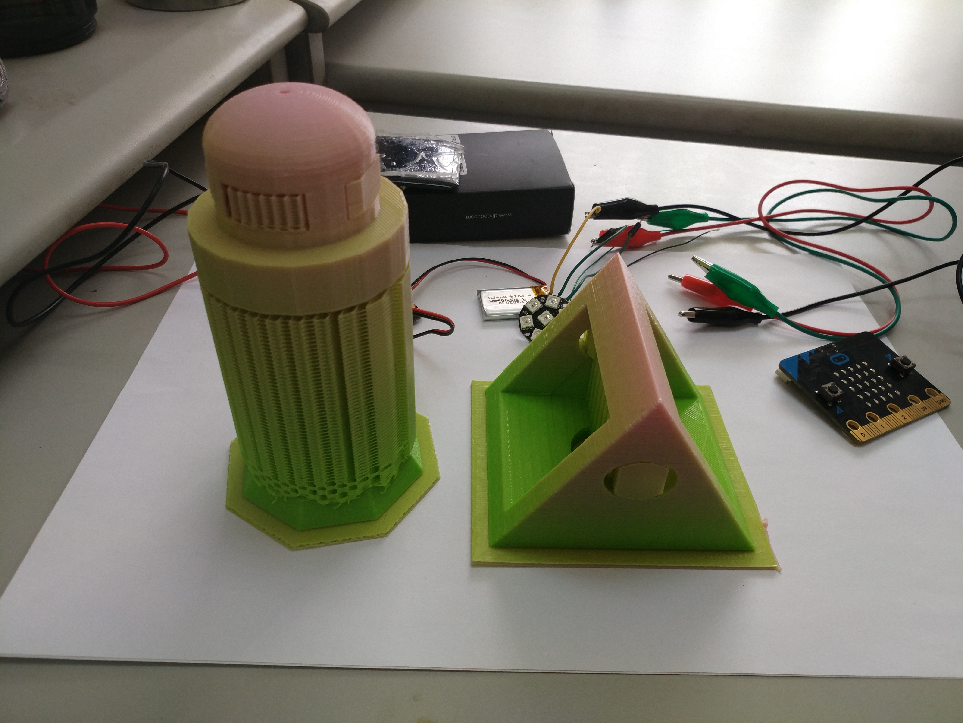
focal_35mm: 27
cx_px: 482
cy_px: 362
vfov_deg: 51.4
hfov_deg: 65.3
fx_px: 751
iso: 125
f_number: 2.2
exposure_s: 1/33
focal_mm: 4.73
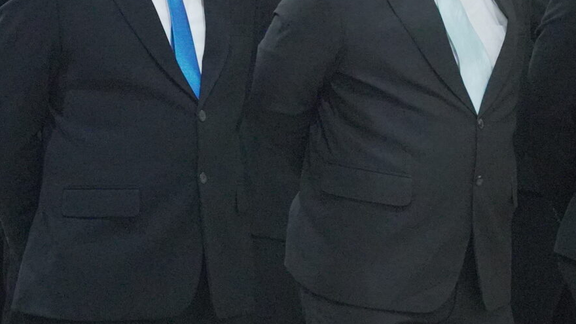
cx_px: 250
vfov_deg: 6.4
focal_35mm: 189
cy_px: 26
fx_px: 2887
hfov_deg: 11.4
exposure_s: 1/125
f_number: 4
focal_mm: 62
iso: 16000
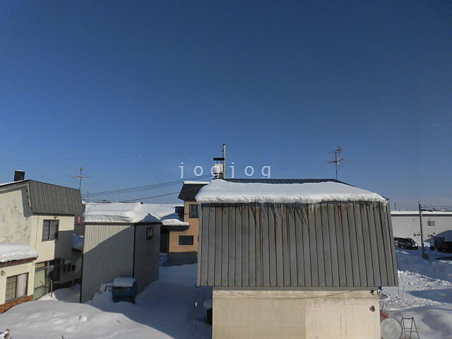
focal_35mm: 24
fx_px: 313
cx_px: 226
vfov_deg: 56.8
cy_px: 170
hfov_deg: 71.6
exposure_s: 1/640
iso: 100
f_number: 7.8
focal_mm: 4.3
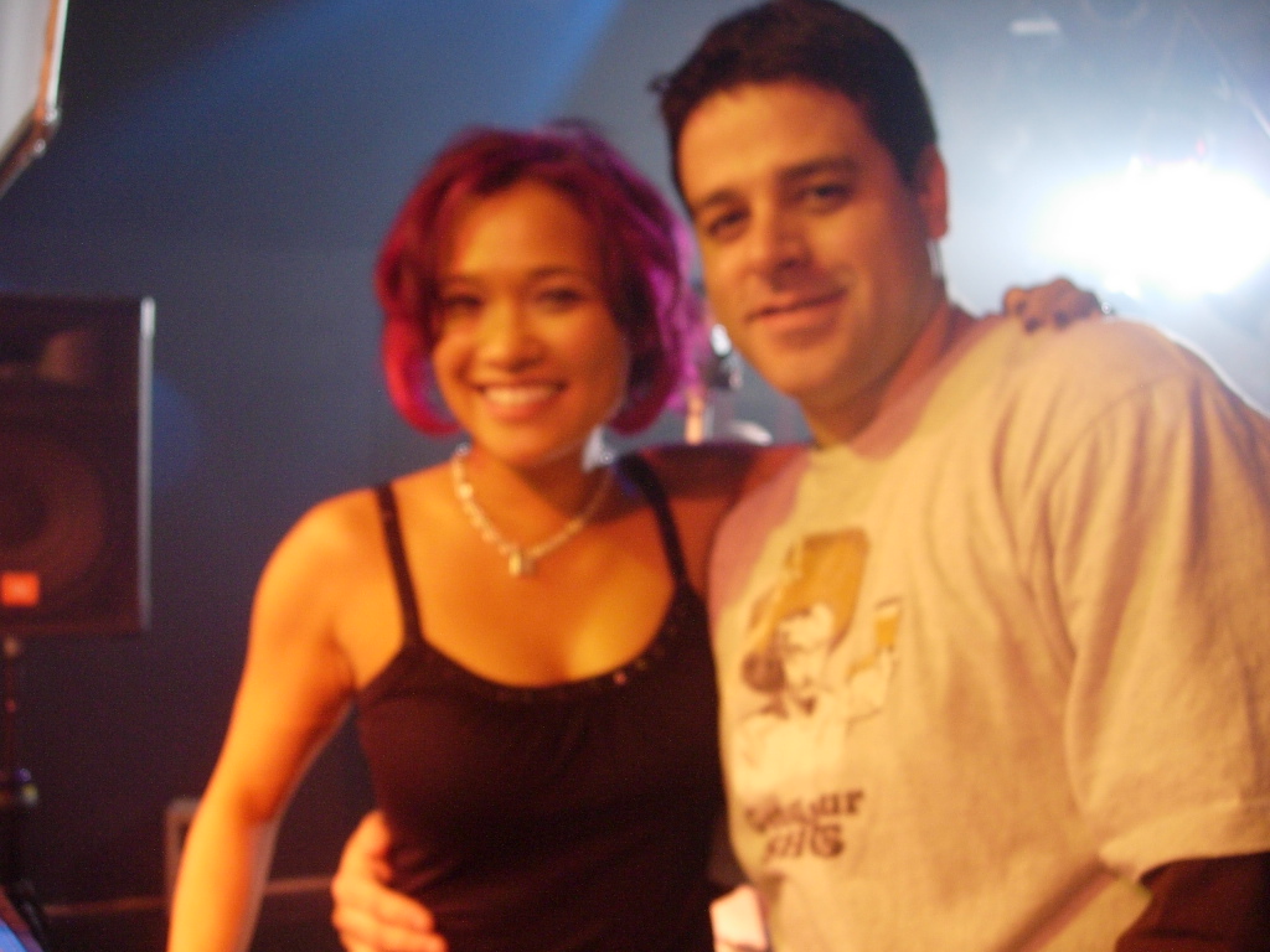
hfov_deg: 49.0
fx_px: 1394
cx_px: 635
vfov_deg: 37.7
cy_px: 476
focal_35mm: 38
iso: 200
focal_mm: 7.8
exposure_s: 1/5.4
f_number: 2.8
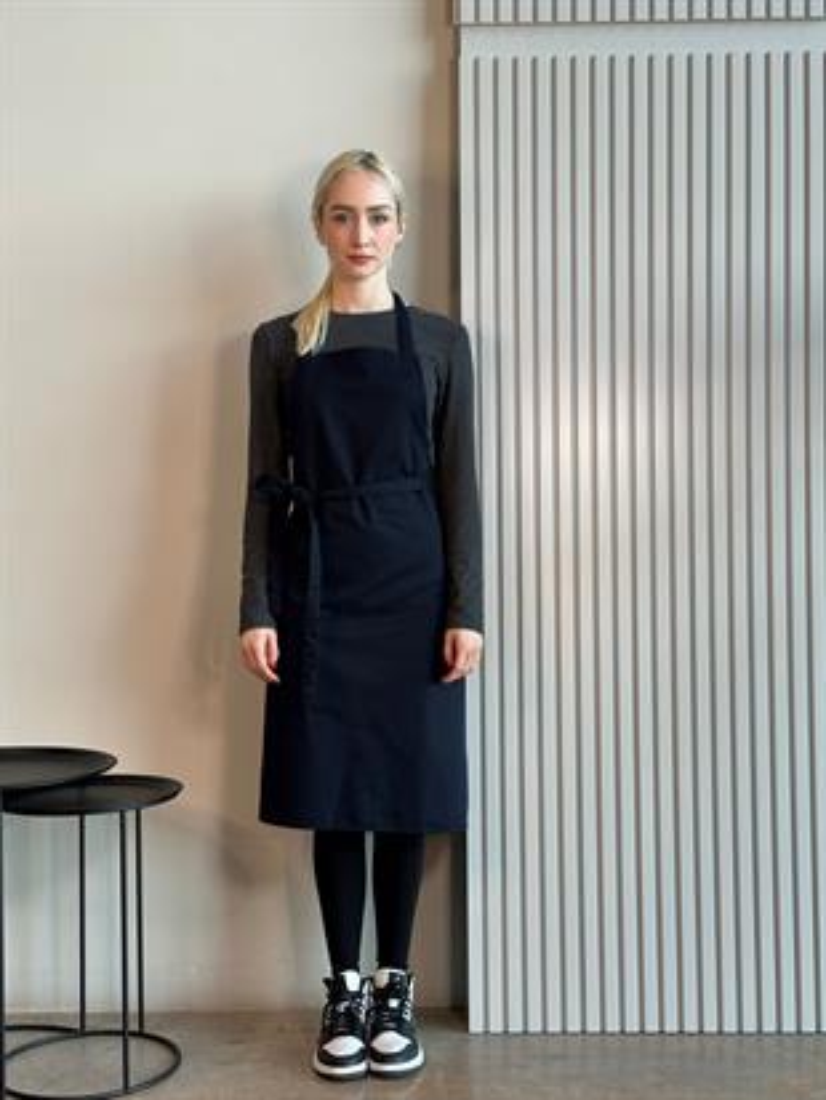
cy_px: 550
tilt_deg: -2.1
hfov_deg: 30.3
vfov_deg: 39.6
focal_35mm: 48
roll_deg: +0.9
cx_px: 413
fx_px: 1526
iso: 50
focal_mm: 6.86
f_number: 1.78
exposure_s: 1/50
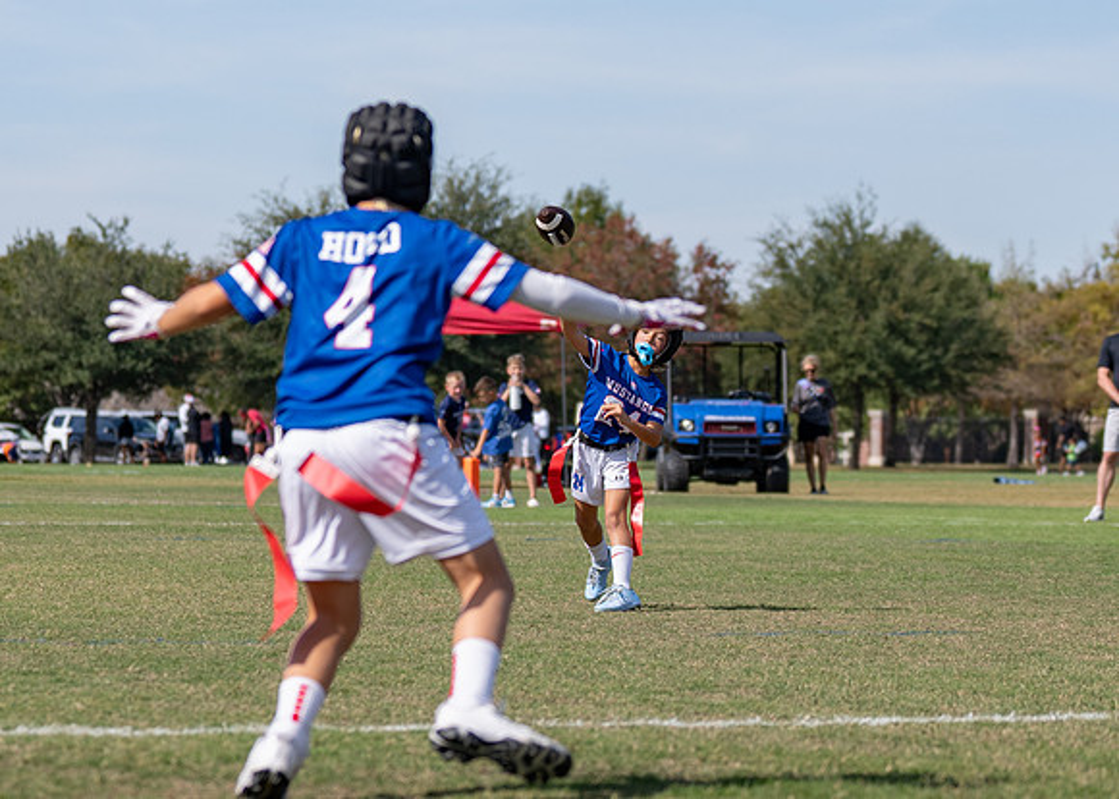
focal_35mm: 185
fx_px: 5864
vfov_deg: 7.8
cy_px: 362
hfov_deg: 10.9
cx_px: 609
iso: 100
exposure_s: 1/1600
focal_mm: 79
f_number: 2.8
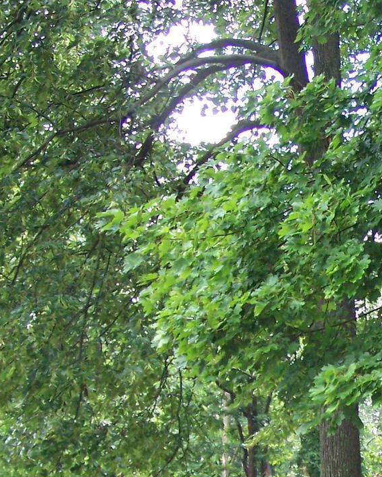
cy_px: 470
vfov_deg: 13.3
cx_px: 436
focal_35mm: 143
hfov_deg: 10.6
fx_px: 2022
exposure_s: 1/200
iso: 160
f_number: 3
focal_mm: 8.5
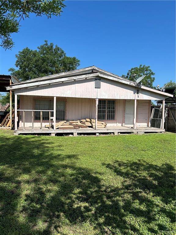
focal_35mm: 26
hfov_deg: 53.1
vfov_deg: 67.3
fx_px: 176
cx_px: 88
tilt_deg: -1.9
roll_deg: -0.9
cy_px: 118
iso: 50
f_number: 1.5
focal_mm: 5.7
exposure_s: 1/4115
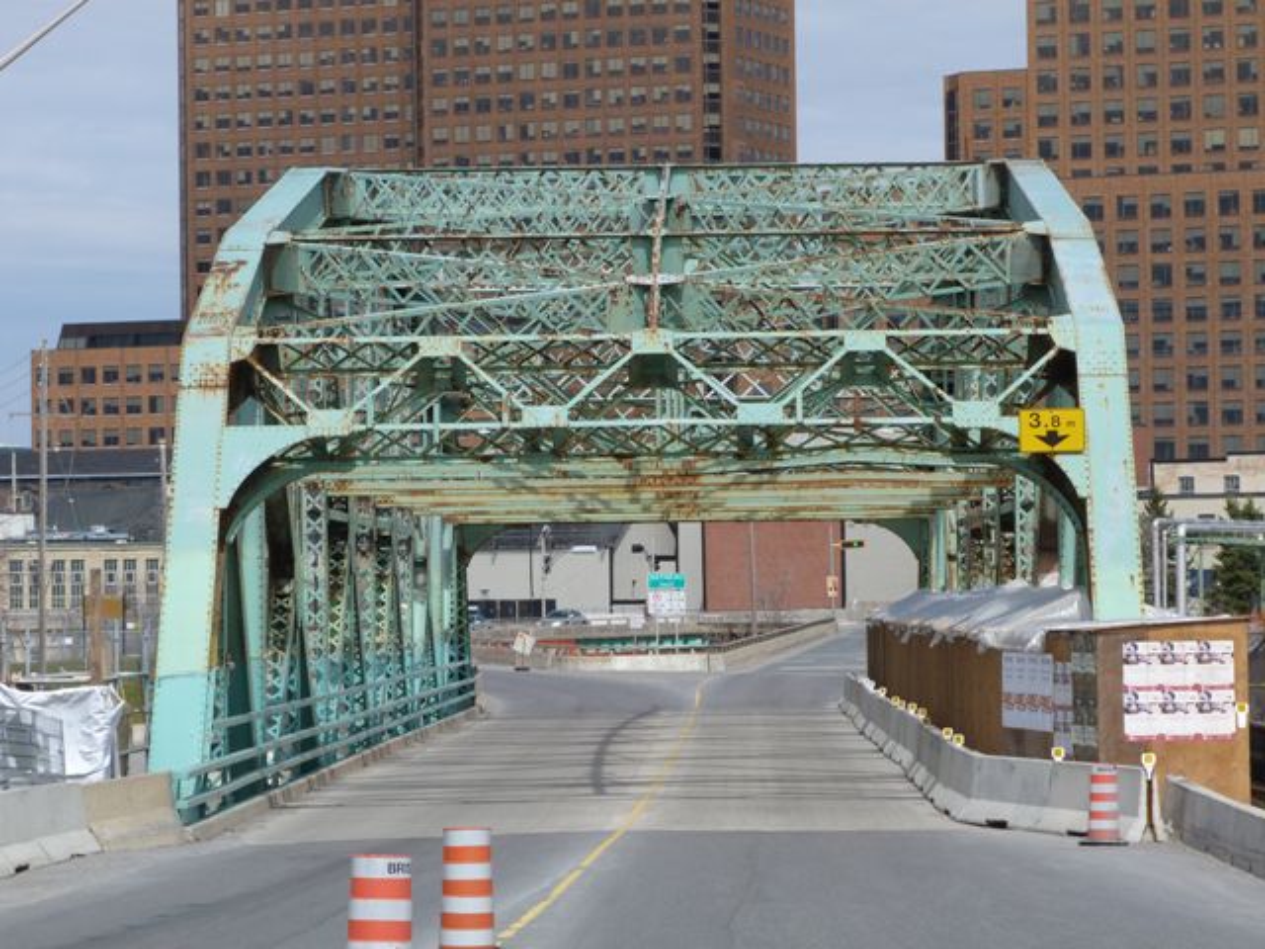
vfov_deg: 10.7
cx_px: 632
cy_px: 474
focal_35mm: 139
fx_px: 5080
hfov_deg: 14.2
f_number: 5.6
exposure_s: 1/400
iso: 80
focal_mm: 25
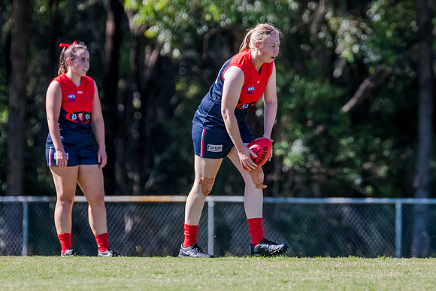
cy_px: 120
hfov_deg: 2.7
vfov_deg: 1.8
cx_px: 231
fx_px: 9093
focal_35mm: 751
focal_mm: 420
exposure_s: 1/1600
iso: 800
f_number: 5
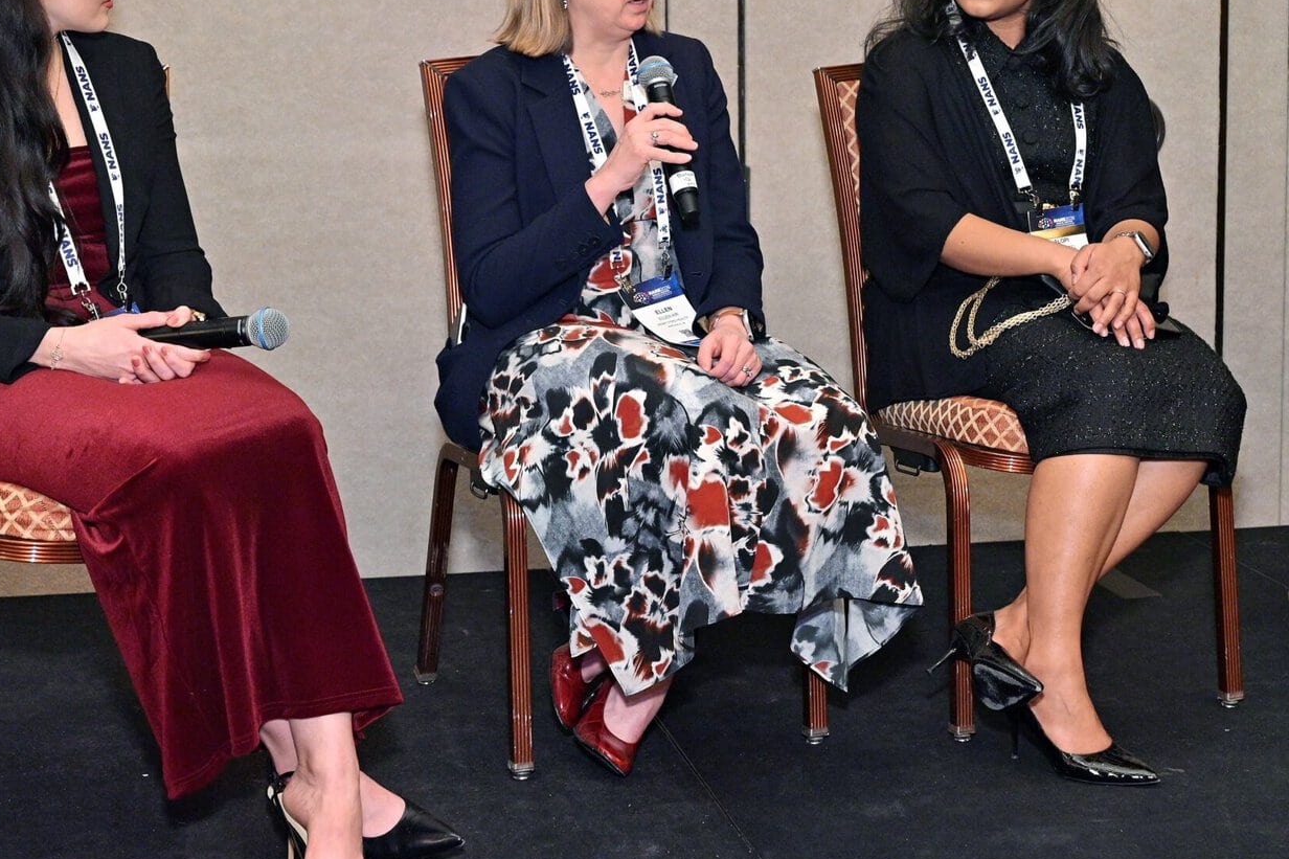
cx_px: 770
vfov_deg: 20.2
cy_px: 263
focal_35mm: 67
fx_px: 2398
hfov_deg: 30.0
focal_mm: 43
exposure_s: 1/60
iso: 3200
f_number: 4.5
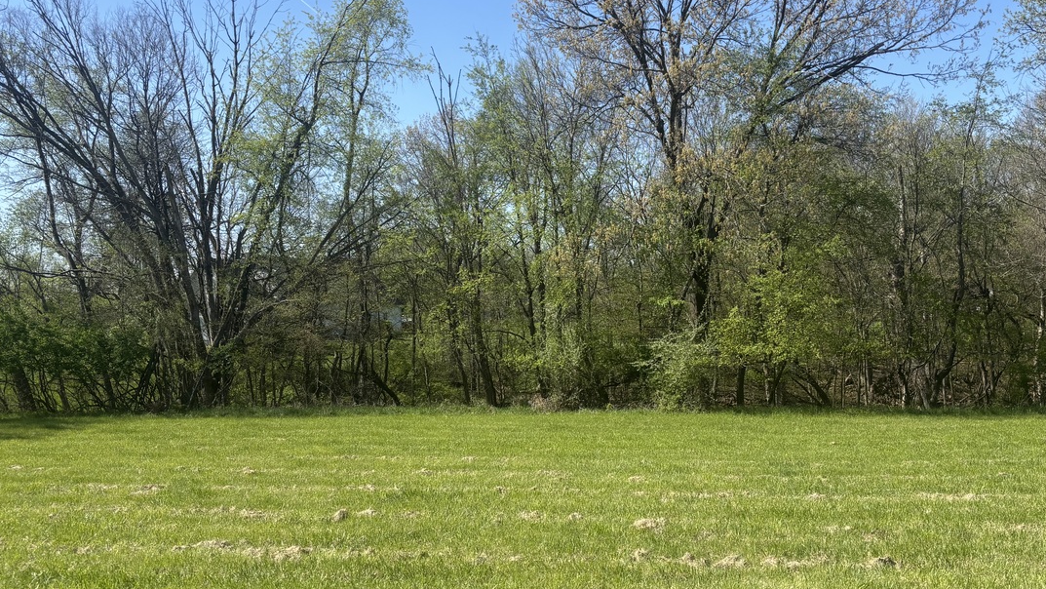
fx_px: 1054
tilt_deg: -1.5
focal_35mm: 38
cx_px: 546
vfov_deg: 31.1
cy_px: 350
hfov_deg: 52.8
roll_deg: +2.3
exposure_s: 1/2242
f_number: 1.6
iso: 50
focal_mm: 5.96
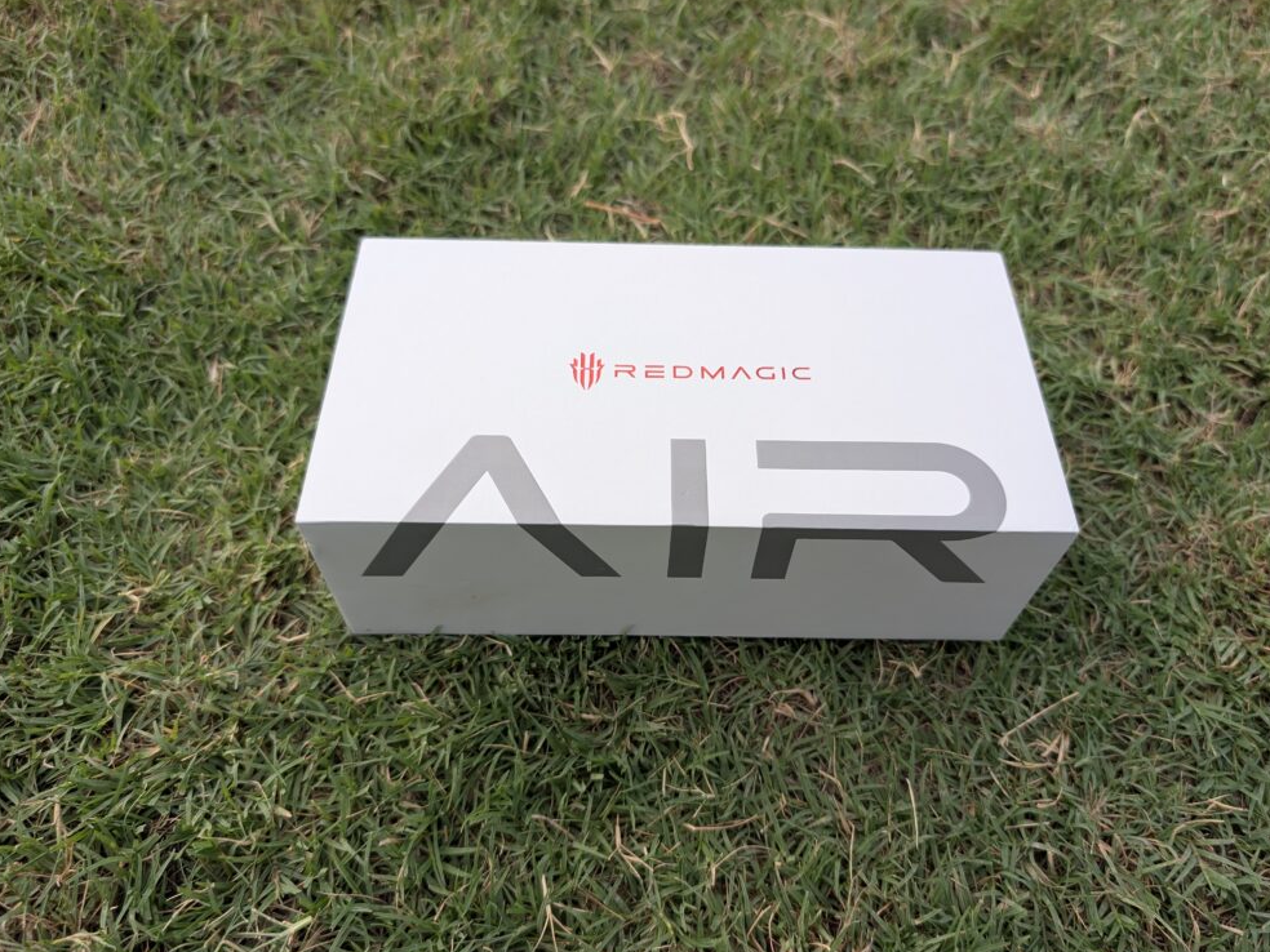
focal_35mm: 25
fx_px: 917
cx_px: 656
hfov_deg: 69.4
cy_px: 471
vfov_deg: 54.9
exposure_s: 1/197
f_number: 1.68
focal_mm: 6.9
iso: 25
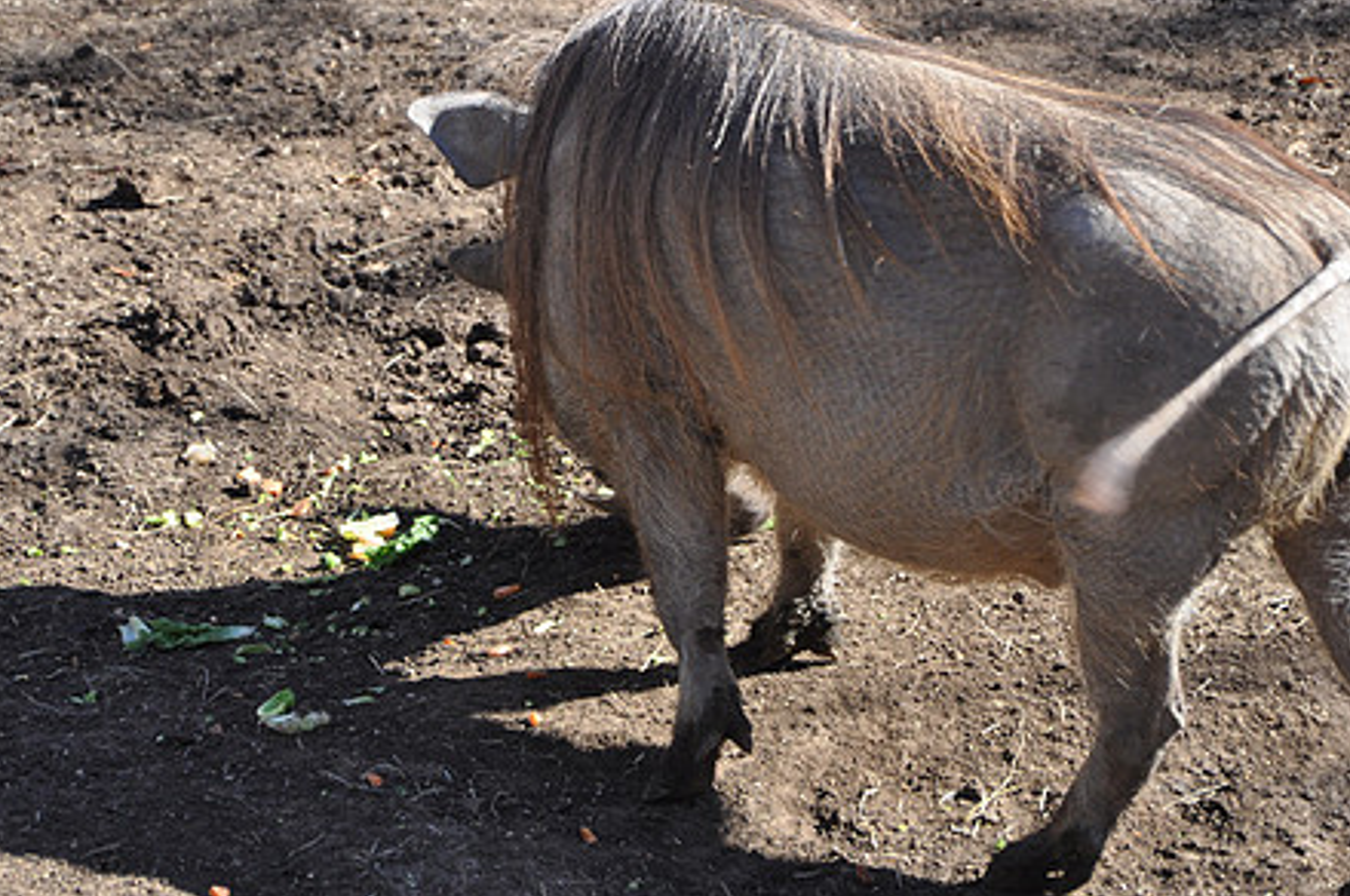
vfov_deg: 6.6
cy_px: 364
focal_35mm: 208
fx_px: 7776
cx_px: 632
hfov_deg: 9.9
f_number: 5.6
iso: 360
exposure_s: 1/125
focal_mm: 105
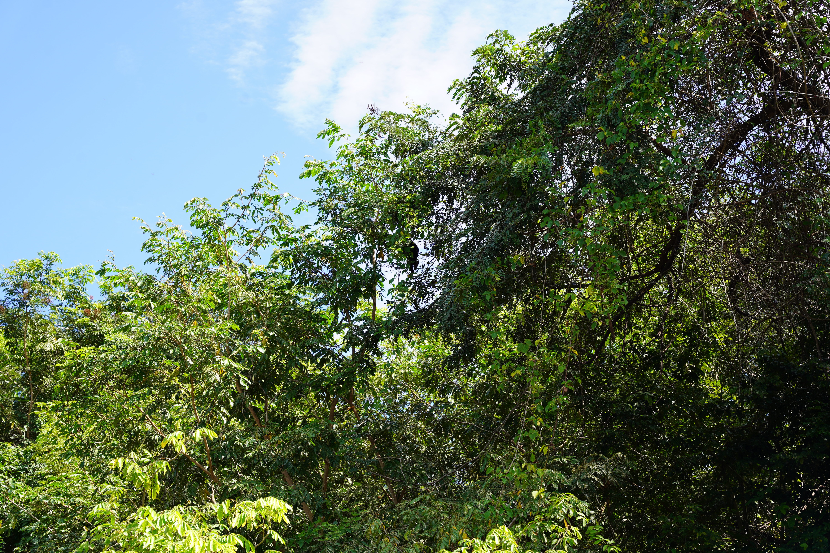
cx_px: 415
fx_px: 1538
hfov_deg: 30.2
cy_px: 276
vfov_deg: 20.4
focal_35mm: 67
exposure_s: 1/125
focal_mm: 66.7
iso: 100
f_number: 6.3
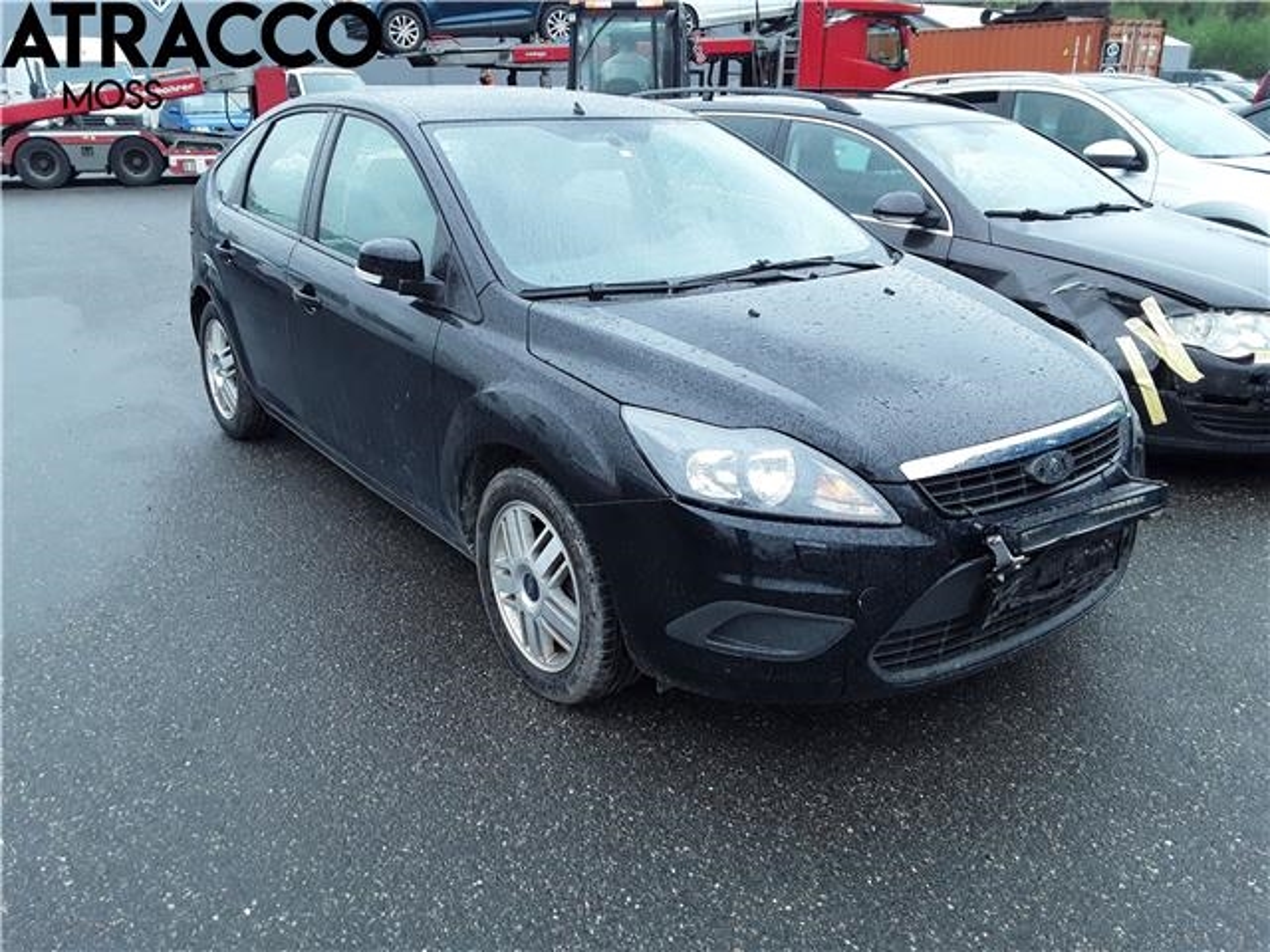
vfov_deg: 49.7
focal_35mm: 28
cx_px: 635
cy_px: 476
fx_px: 1027
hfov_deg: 63.4
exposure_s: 1/140
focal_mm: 2.91
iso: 40
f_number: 1.9
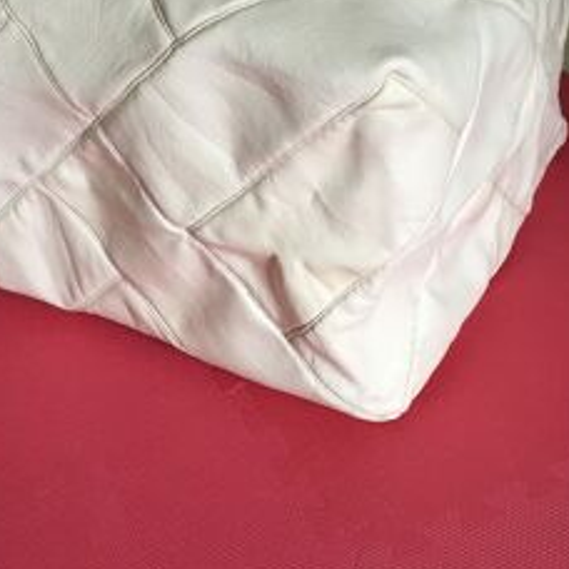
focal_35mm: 54
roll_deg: +6.7
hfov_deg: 31.5
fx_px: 1004
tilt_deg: -32.5
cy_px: 192
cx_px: 205
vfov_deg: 31.4
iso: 125
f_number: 2.2
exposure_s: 1/33
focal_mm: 4.15
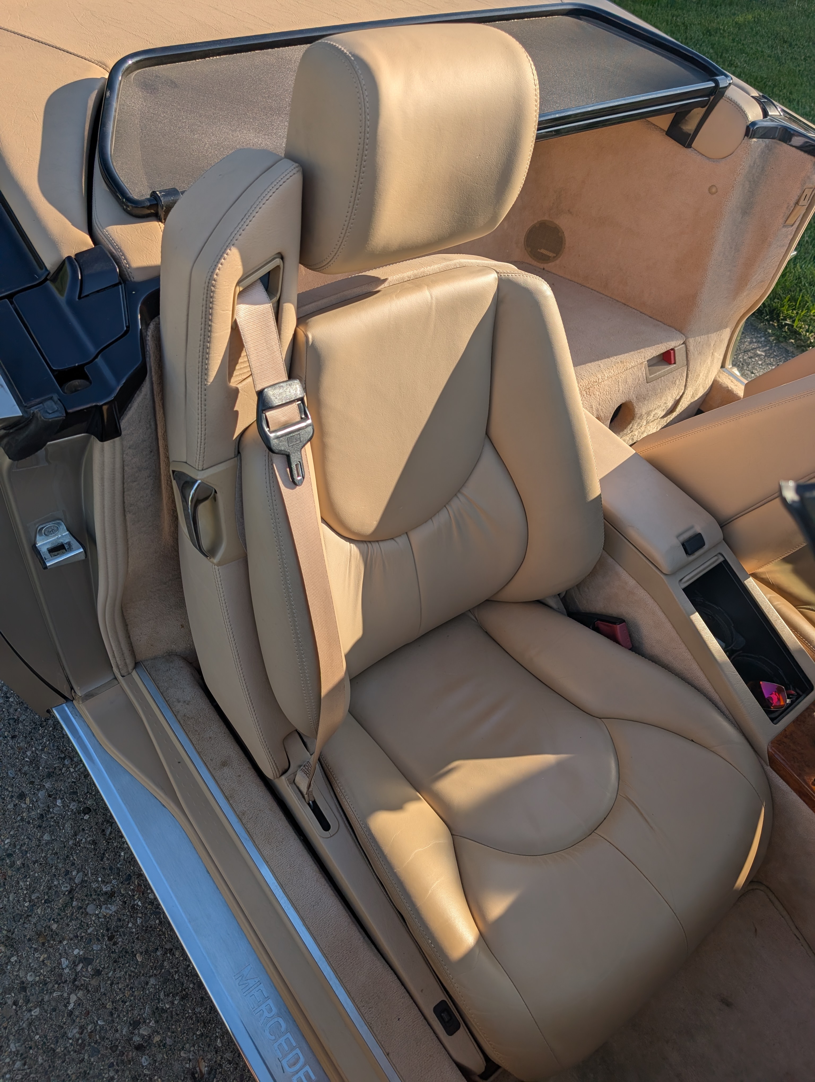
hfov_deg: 56.9
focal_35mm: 24
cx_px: 408
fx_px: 752
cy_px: 541
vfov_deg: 71.5
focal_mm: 6.9
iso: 23
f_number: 1.68
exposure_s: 1/782
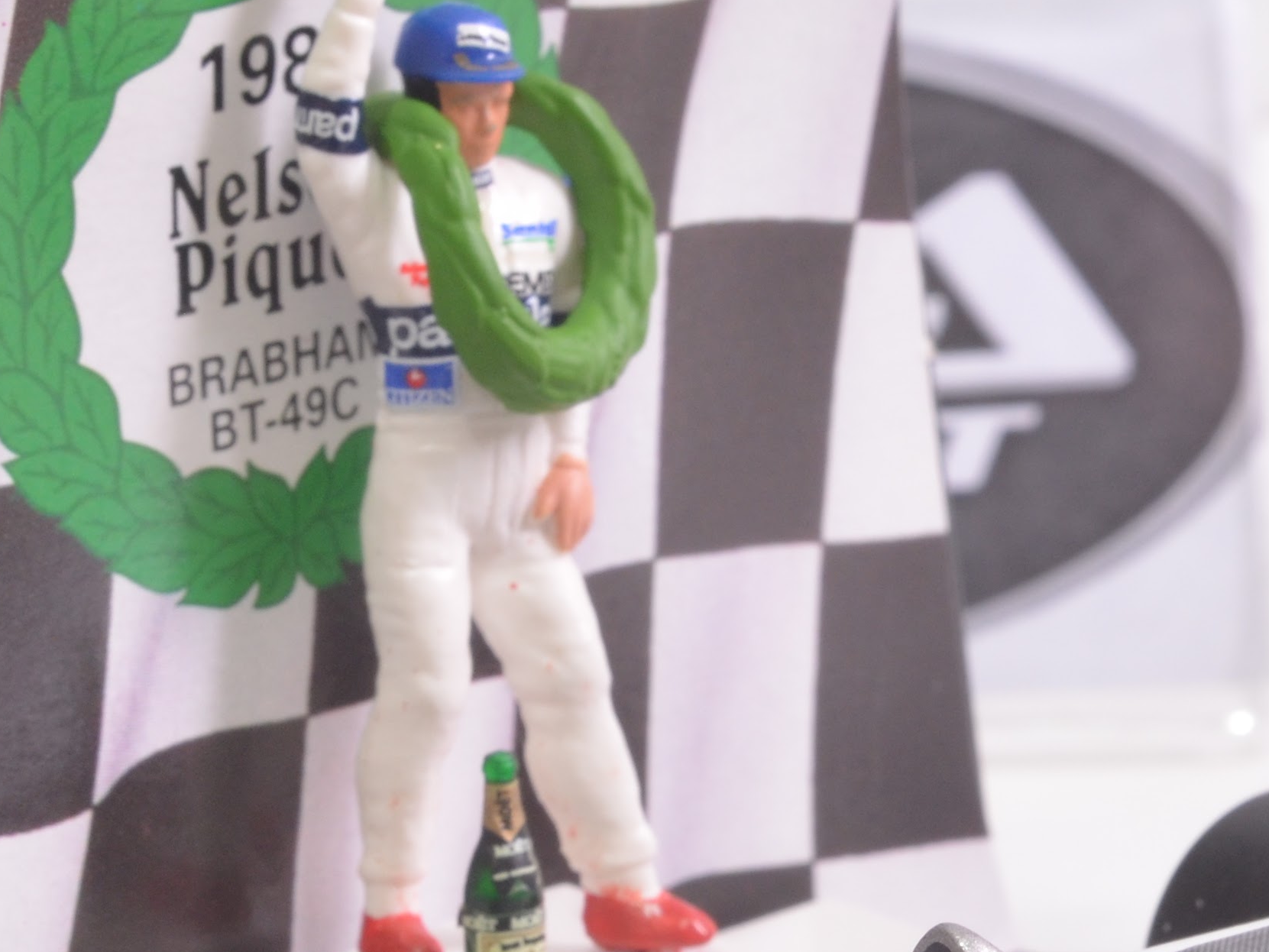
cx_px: 785
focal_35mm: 149
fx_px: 5478
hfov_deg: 13.2
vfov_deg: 9.9
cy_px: 938
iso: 400
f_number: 14
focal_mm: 35
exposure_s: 1
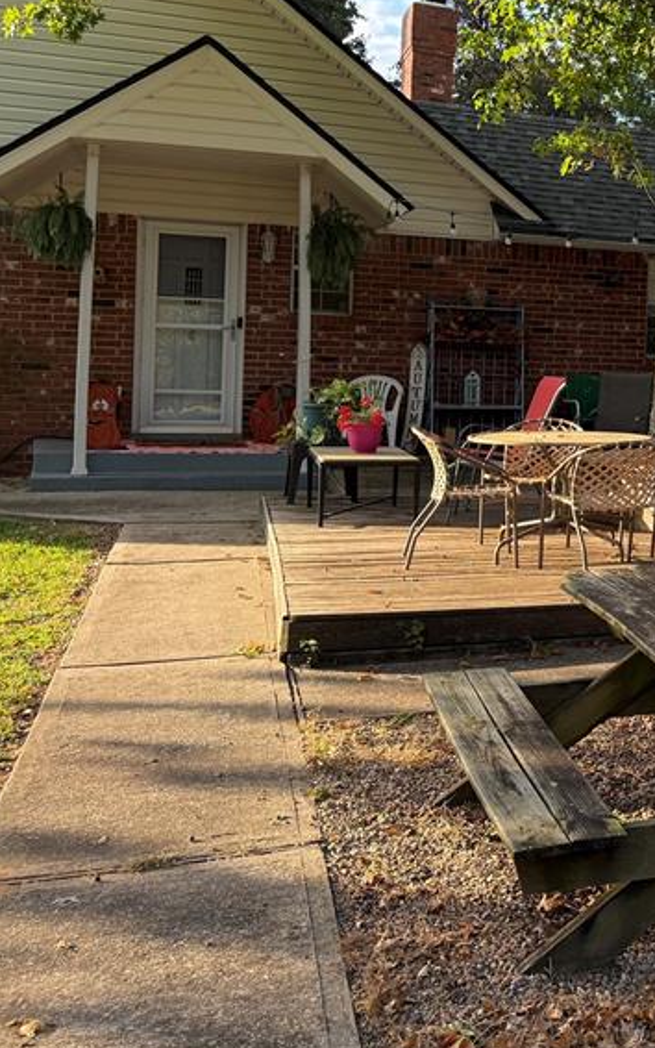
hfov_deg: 24.2
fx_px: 1313
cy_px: 359
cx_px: 870
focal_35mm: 46
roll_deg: -1.4
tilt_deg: -0.9
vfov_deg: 43.0
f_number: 1.78
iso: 100
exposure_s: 1/868
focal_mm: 6.76
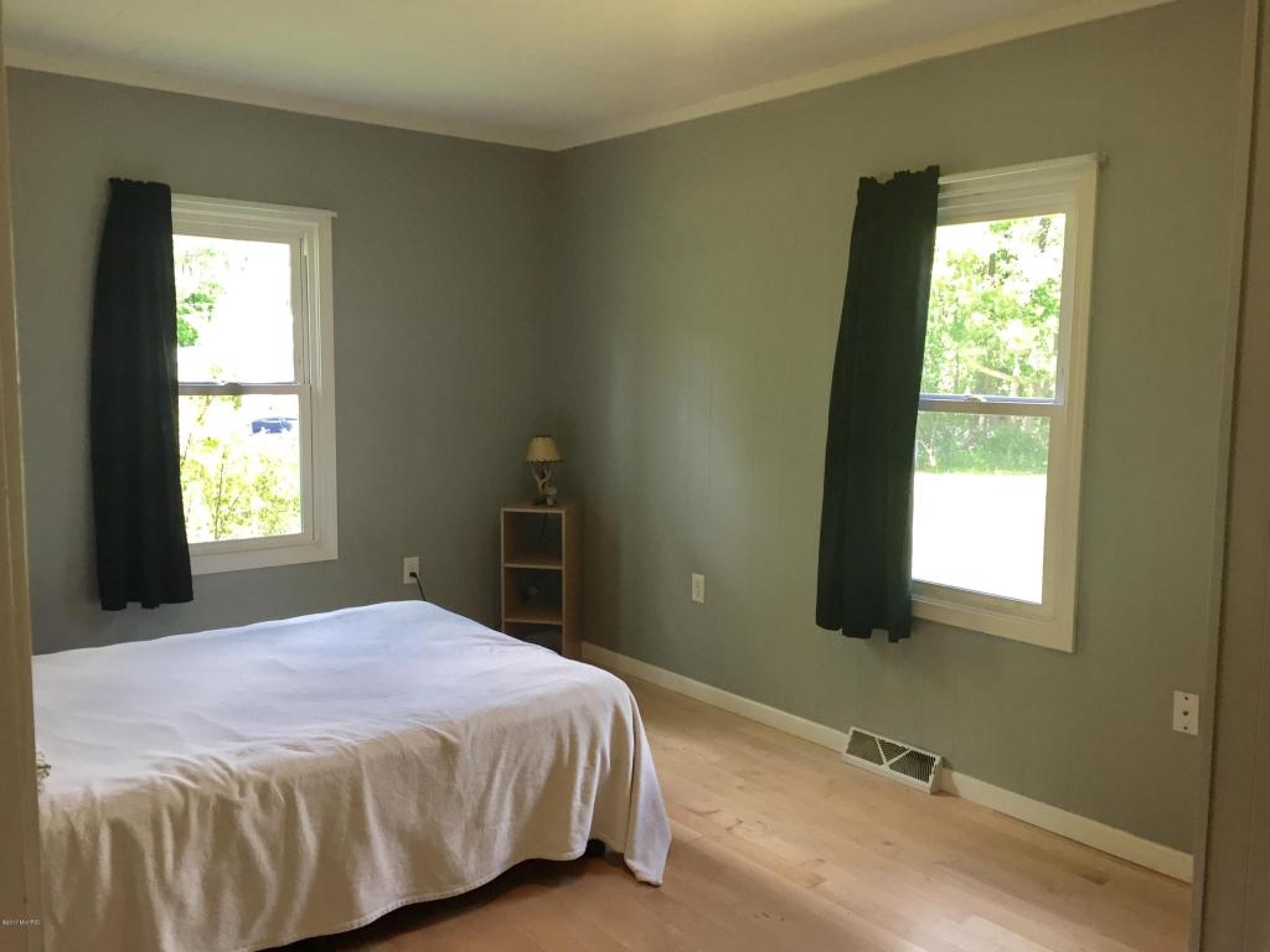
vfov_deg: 48.2
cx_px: 635
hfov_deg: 61.7
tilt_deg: -5.2
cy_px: 476
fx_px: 1064
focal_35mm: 29
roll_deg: -0.8
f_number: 2.2
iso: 40
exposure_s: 1/30
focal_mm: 4.15
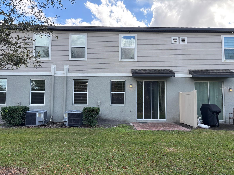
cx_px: 117
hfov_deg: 67.3
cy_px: 88
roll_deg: -0.8
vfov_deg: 53.1
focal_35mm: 26
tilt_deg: +4.8
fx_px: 176
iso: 50
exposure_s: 1/792
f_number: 1.6
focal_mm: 5.96
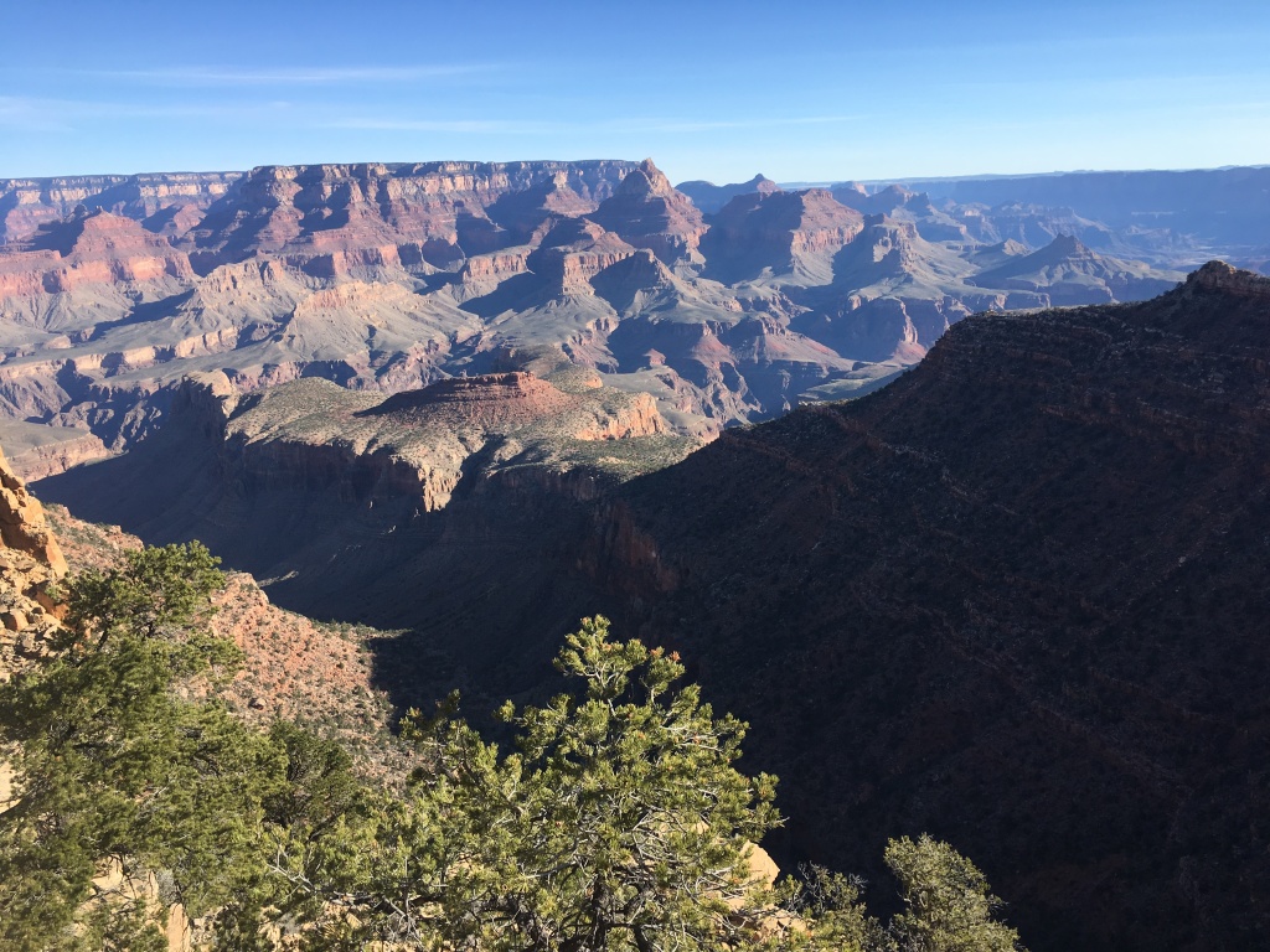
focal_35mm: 29
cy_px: 476
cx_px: 635
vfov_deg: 48.2
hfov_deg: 61.7
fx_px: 1064
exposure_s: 1/1068
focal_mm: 4.15
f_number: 2.2
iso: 25
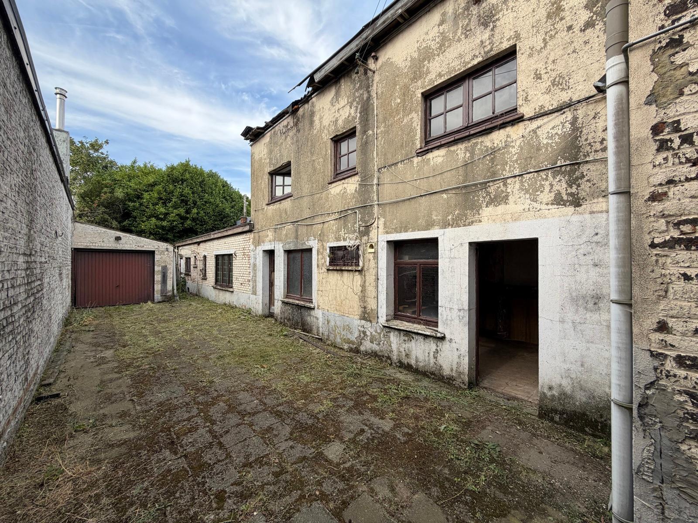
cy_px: 262
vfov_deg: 85.7
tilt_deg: -0.3
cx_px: 349
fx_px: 282
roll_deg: -0.3
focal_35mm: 14
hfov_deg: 102.1
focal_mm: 2.22
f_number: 2.2
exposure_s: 1/506
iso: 40
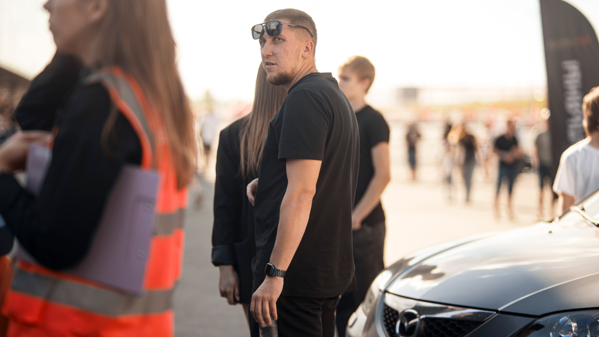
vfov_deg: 13.4
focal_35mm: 90
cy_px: 169
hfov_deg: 23.7
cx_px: 301
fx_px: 1430
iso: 320
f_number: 1.8
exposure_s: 1/125
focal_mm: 85
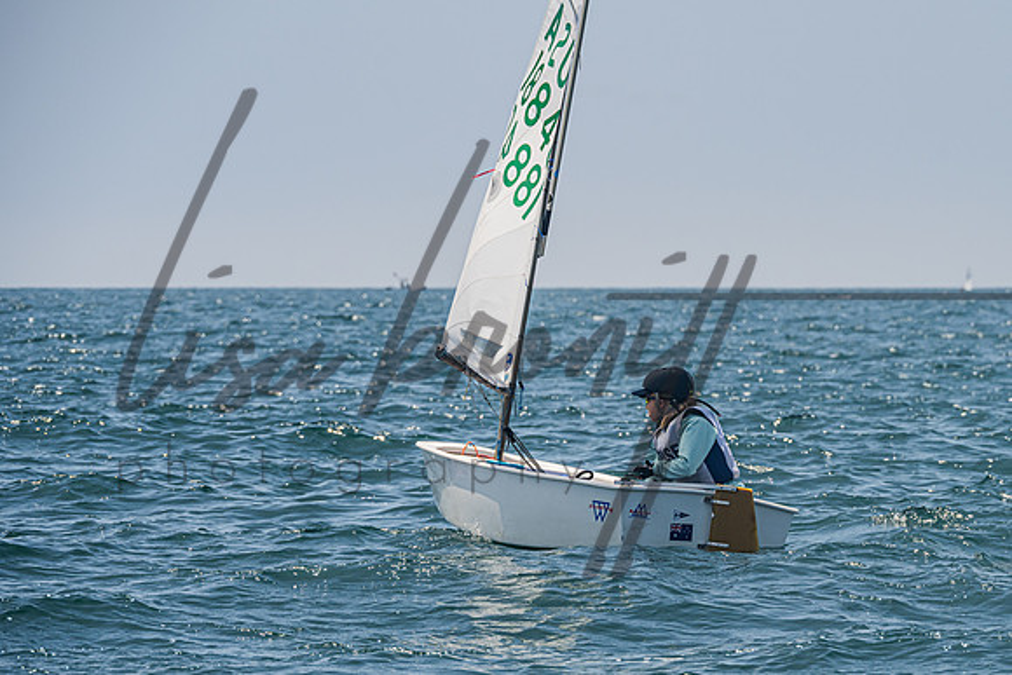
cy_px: 432
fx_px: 6267
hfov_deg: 9.2
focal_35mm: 223
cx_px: 637
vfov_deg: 6.2
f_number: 7.6
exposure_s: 1/1600
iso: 250
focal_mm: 165
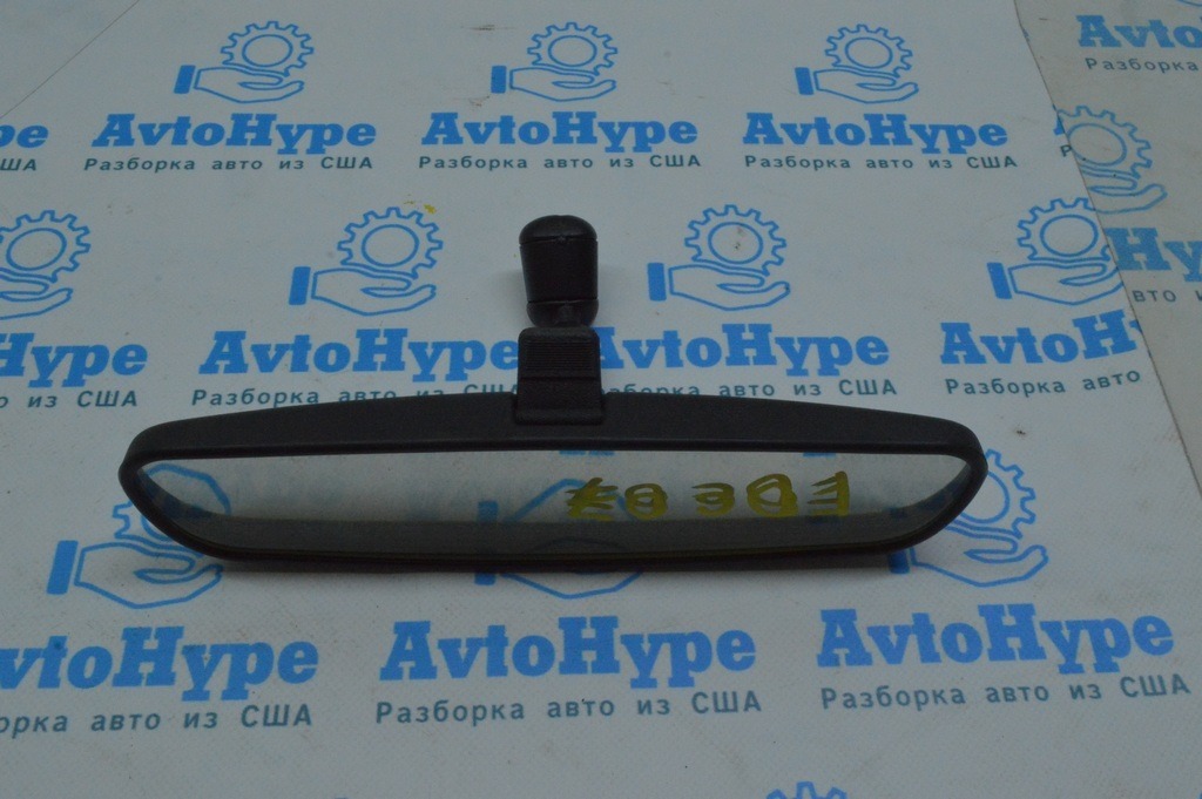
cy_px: 400
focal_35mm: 34
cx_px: 601
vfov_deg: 38.3
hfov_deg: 55.1
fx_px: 1151
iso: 4000
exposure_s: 1/80
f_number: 25
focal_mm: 23
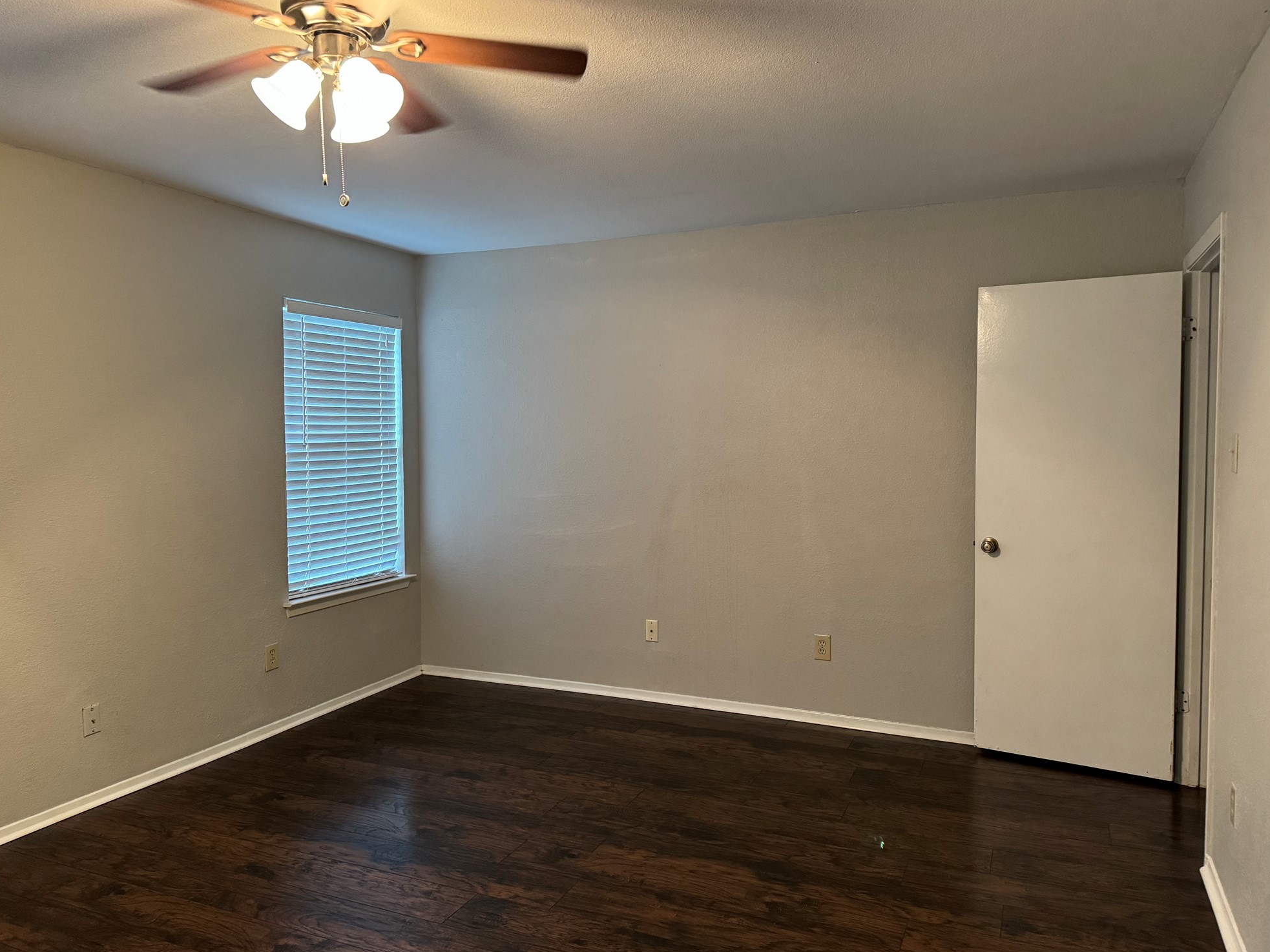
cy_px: 469
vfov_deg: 54.9
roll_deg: +0.7
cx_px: 616
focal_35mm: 25
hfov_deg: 69.4
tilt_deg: -2.7
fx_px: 917
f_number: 1.78
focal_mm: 6.76
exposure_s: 1/60
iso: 400
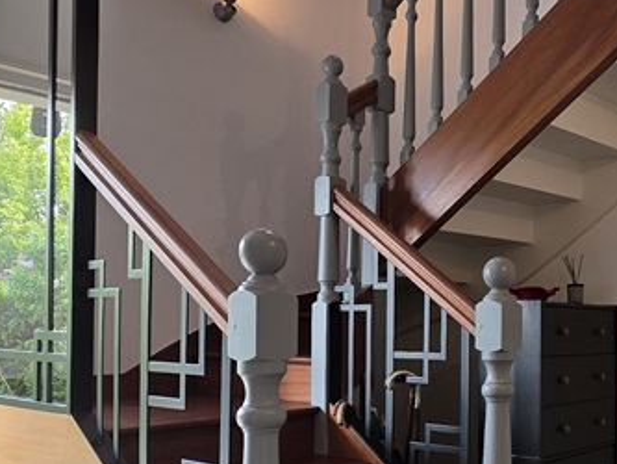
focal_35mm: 40
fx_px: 713
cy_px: 310
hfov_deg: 42.4
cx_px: 571
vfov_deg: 35.6
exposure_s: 1/100
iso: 100
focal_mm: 2.2
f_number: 1.9
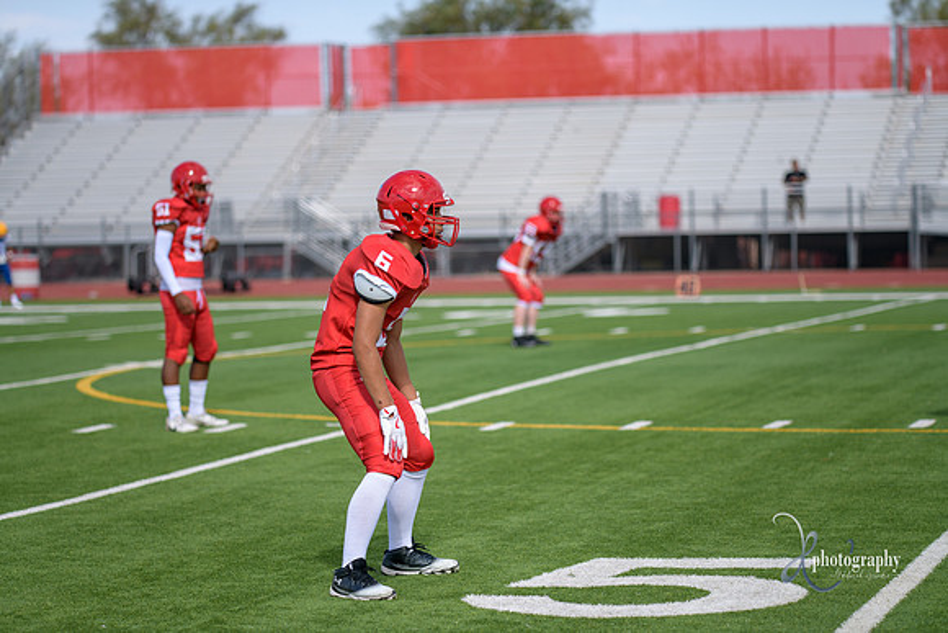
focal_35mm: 125
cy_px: 316
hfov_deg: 16.4
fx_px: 3292
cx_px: 474
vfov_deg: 11.0
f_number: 2.8
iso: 200
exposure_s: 1/3200
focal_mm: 125
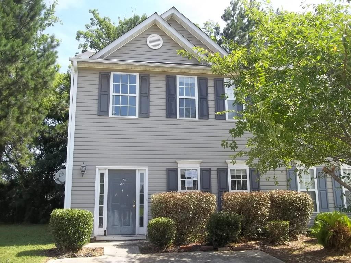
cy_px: 132
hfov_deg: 56.8
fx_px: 324
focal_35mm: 32
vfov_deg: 44.2
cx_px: 176
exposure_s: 1/400
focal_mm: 5.7
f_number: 2.9
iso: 64
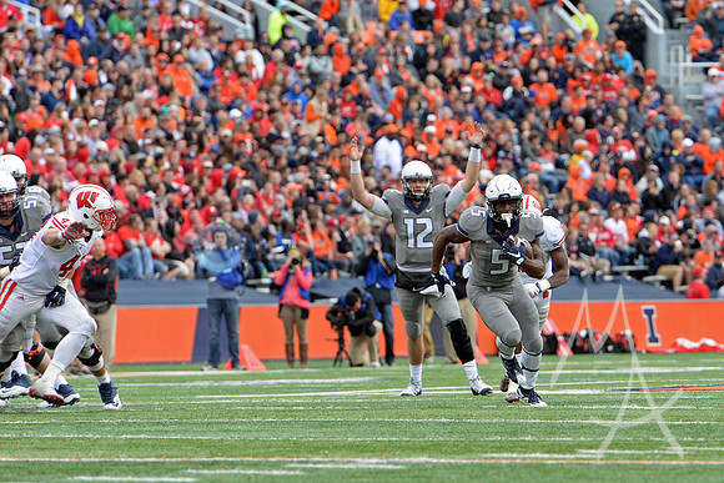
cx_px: 362
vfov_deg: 4.9
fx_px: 5632
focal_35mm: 280
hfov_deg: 7.4
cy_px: 242
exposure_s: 1/640
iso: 1600
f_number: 6.3
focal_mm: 280
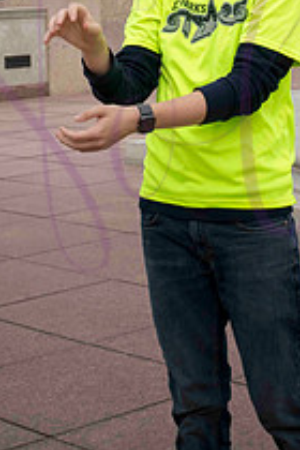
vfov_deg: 18.6
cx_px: 197
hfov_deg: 12.8
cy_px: -9
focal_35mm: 107
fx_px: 1337
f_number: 14
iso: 640
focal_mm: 50
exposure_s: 1/400
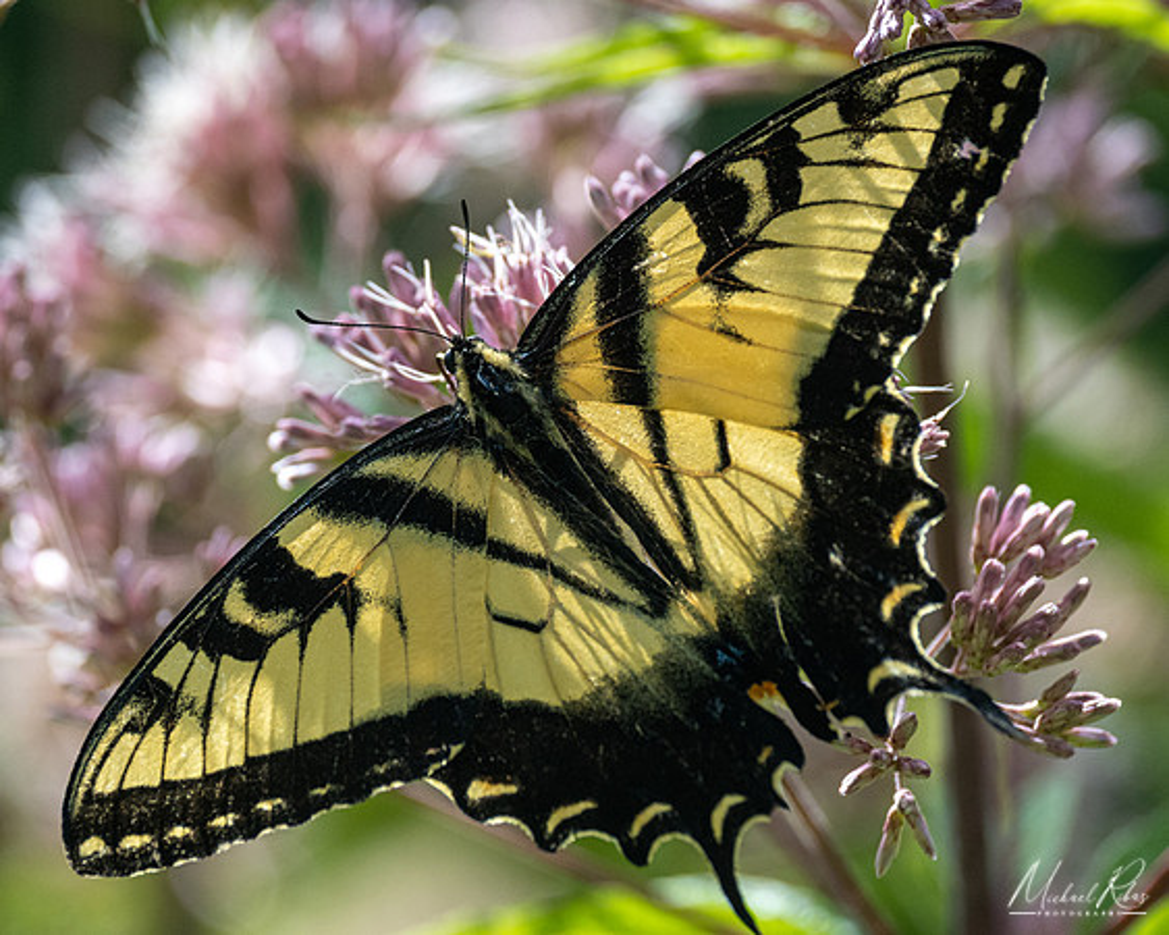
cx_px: 582
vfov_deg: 3.5
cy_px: 442
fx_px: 15409
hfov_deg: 4.3
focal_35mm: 446
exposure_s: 1/1000
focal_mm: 250
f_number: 8
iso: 800
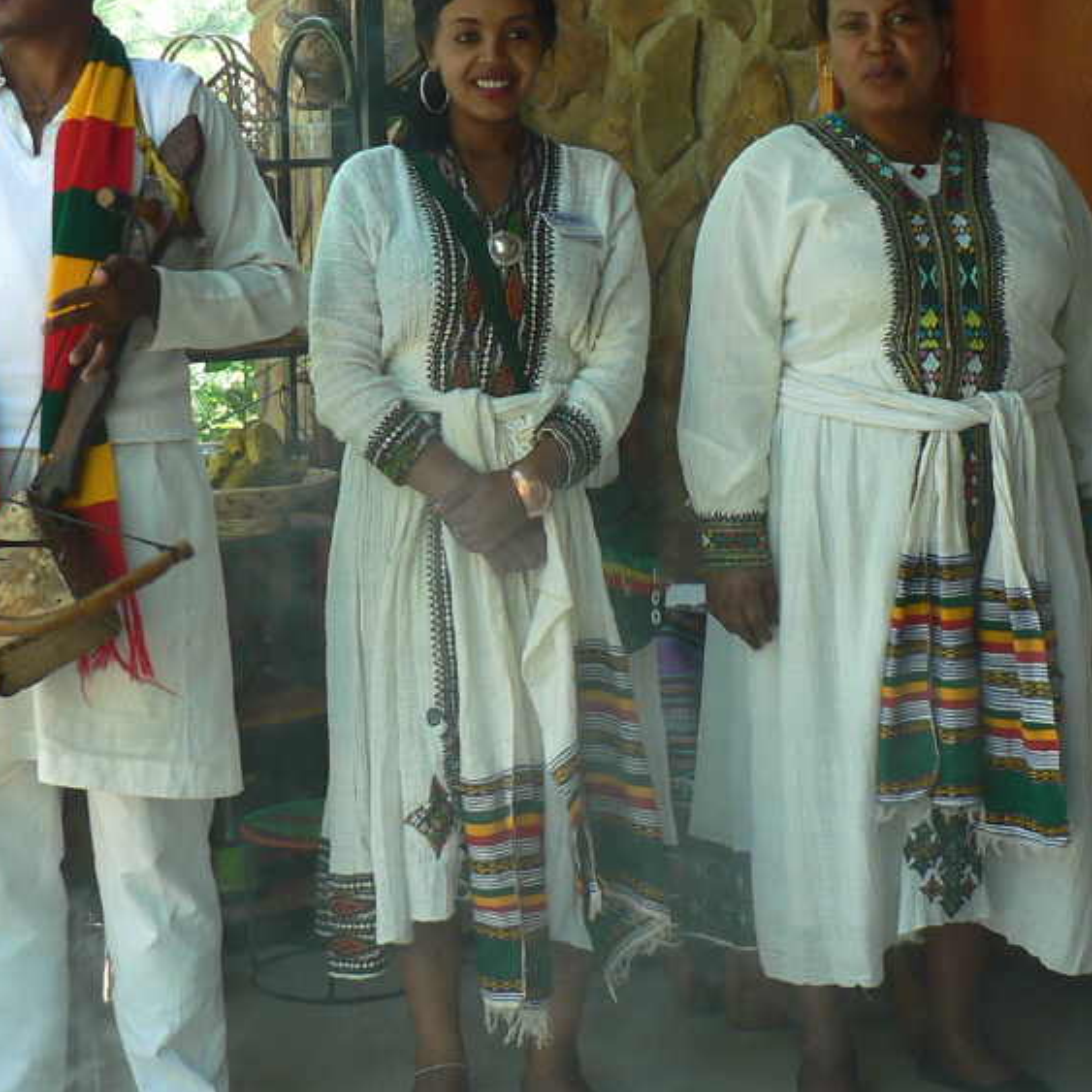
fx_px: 1963
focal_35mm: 55
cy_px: 474
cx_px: 268
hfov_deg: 30.5
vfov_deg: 31.1
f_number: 2.8
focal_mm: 6
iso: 64
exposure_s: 1/40
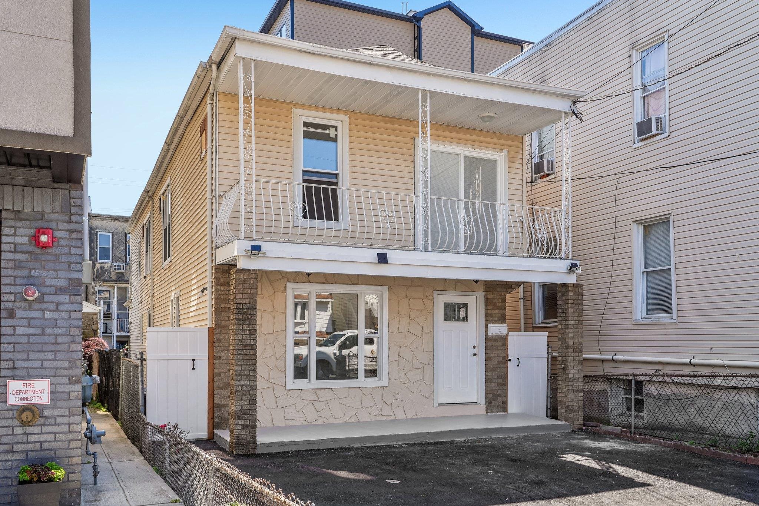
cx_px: 380
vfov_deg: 43.6
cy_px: 253
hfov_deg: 61.9
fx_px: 632
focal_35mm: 30
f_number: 8
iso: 125
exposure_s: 1/250
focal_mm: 30
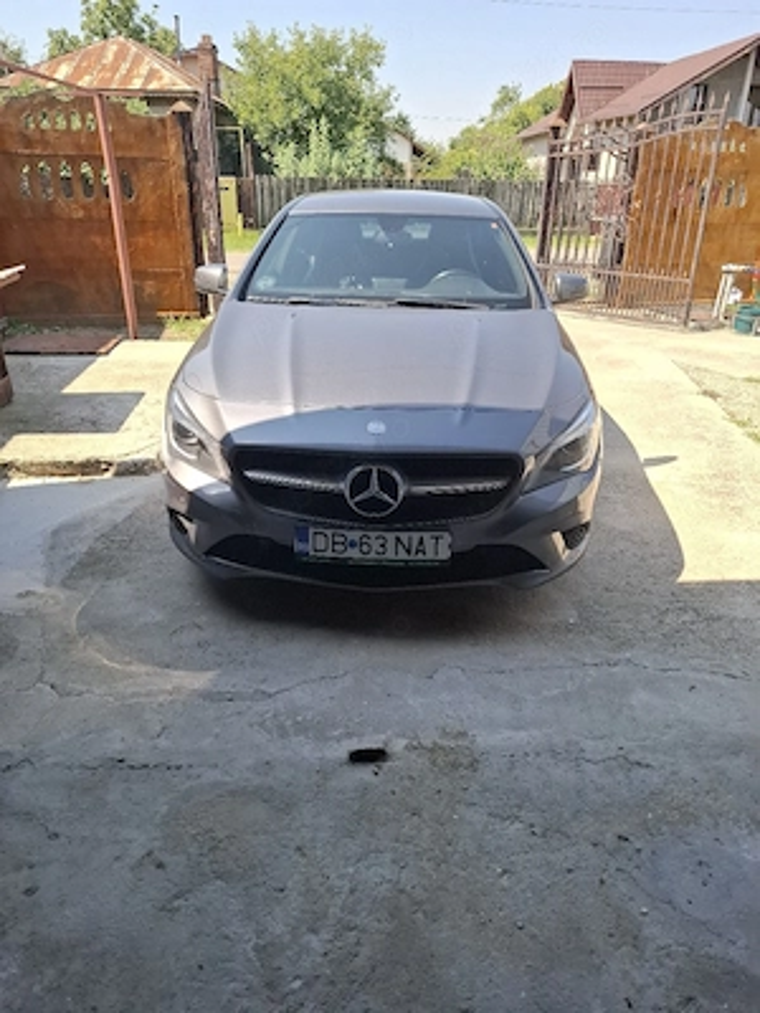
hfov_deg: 58.9
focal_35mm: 23
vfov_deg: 73.9
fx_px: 673
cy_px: 506
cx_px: 380
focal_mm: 5.54
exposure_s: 1/1000
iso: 50
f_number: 1.8
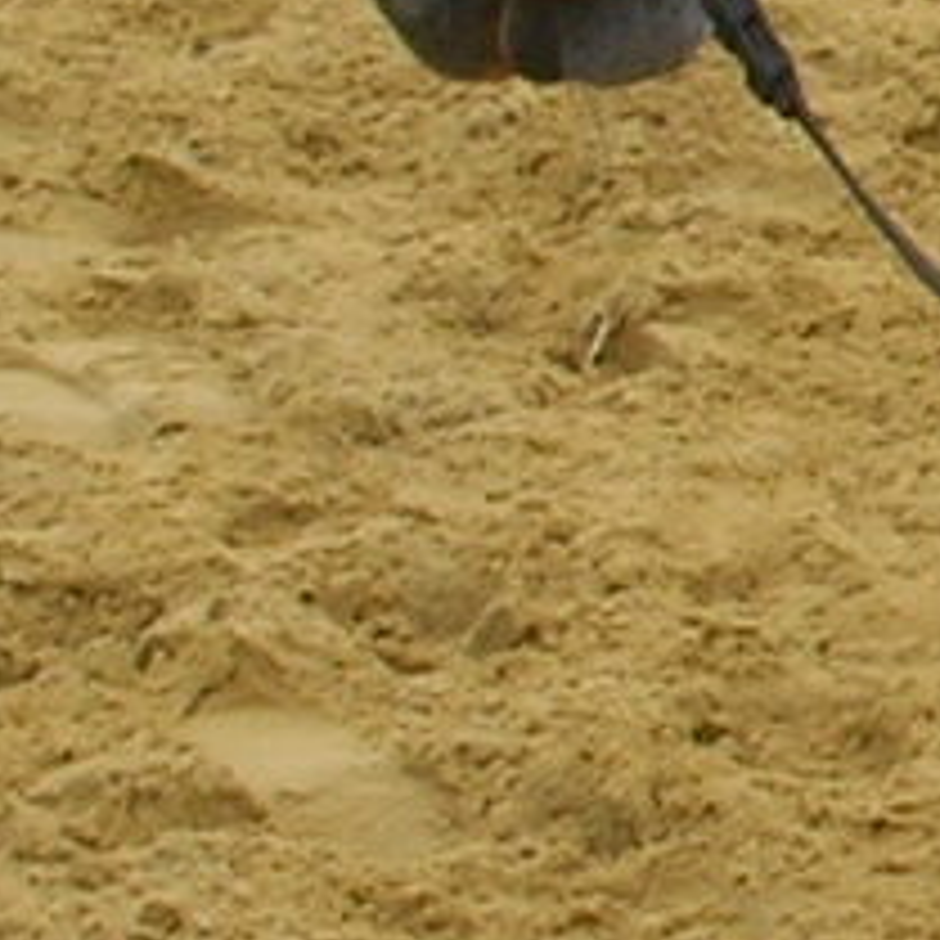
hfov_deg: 4.3
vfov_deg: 4.5
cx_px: 2789
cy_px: -63
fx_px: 12043
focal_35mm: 392
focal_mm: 9.7
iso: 50
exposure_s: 1/95
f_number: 5.9
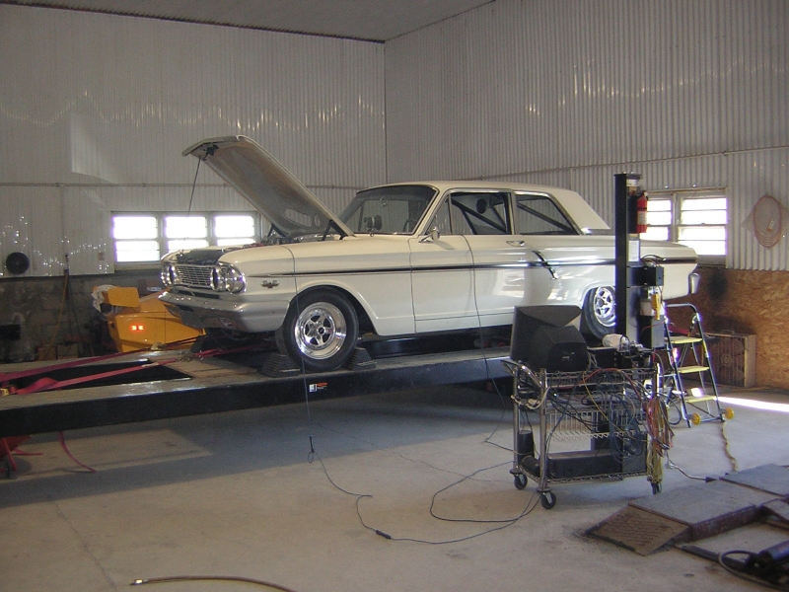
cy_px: 296
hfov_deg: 51.4
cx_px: 394
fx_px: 821
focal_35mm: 36
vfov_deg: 39.7
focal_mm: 4.7
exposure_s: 1/30
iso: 86
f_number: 2.6
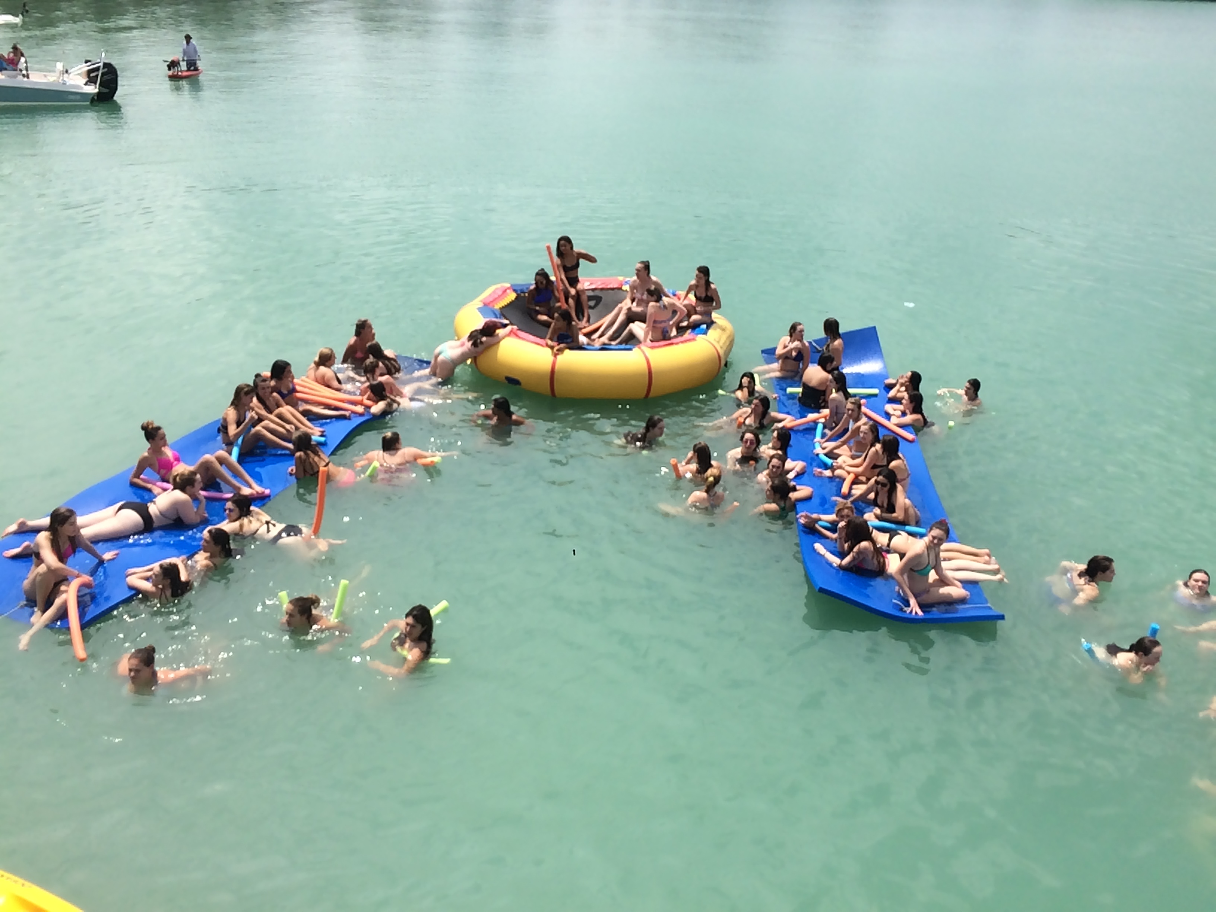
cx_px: 608
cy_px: 456
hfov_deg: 61.7
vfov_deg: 48.2
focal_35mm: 29
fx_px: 1019
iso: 32
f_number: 2.2
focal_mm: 4.15
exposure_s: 1/3195
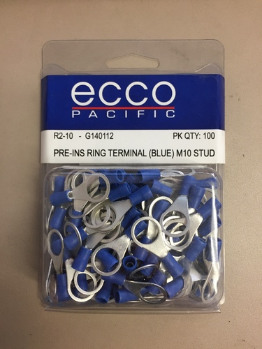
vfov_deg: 61.7
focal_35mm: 29
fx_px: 293
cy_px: 174
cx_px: 131
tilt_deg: -88.0
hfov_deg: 48.2
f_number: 2.2
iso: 80
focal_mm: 4.15
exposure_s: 1/33
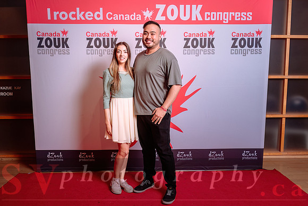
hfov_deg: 56.5
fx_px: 287
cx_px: 154
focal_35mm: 34
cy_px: 107
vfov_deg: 39.4
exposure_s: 1/160
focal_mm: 30
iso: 200
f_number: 4.5
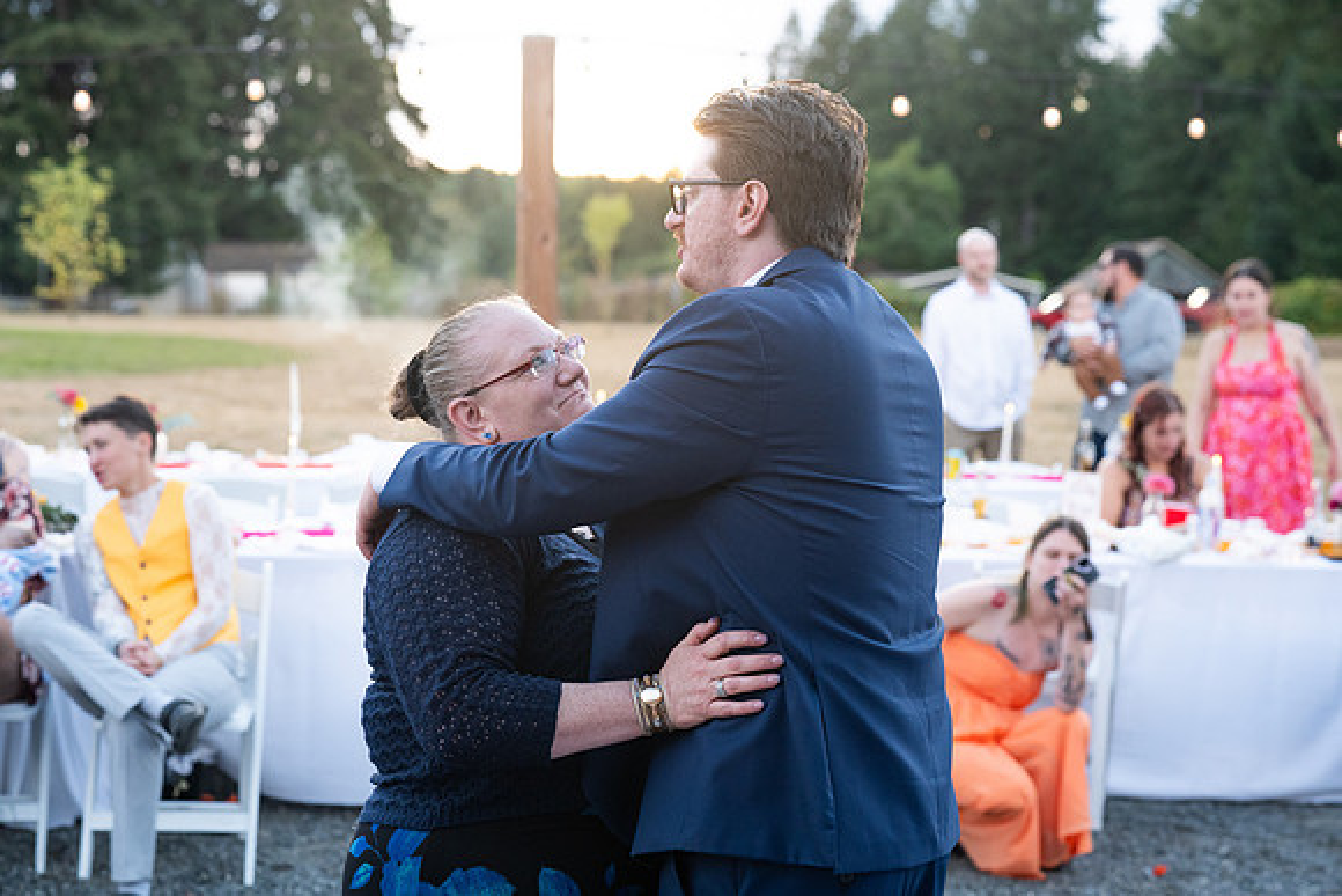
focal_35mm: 63
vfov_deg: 21.6
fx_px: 2349
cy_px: 448
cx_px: 671
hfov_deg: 31.9
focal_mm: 63
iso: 2000
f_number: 4
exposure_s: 1/500
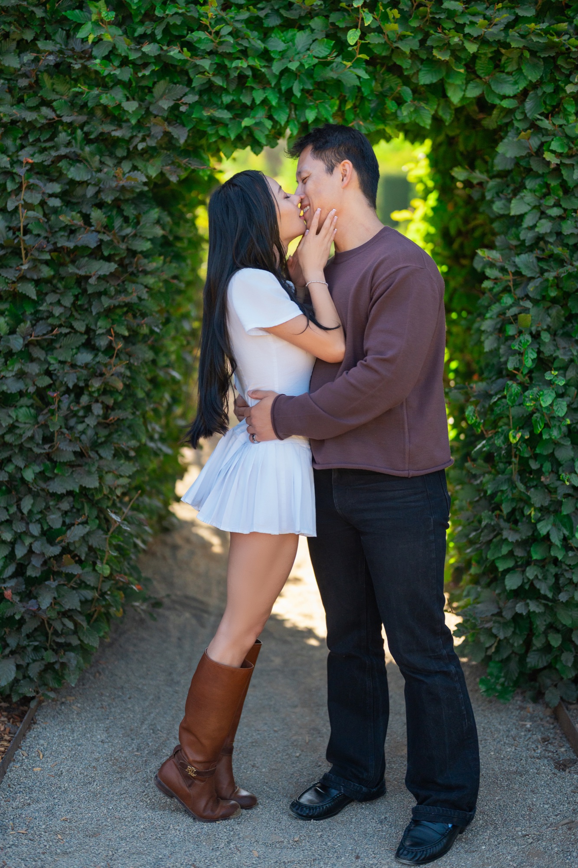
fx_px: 1204
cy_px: 434
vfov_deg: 39.6
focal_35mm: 50
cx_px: 289
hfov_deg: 27.0
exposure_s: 1/1250
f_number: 1.2
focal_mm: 50
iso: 1000
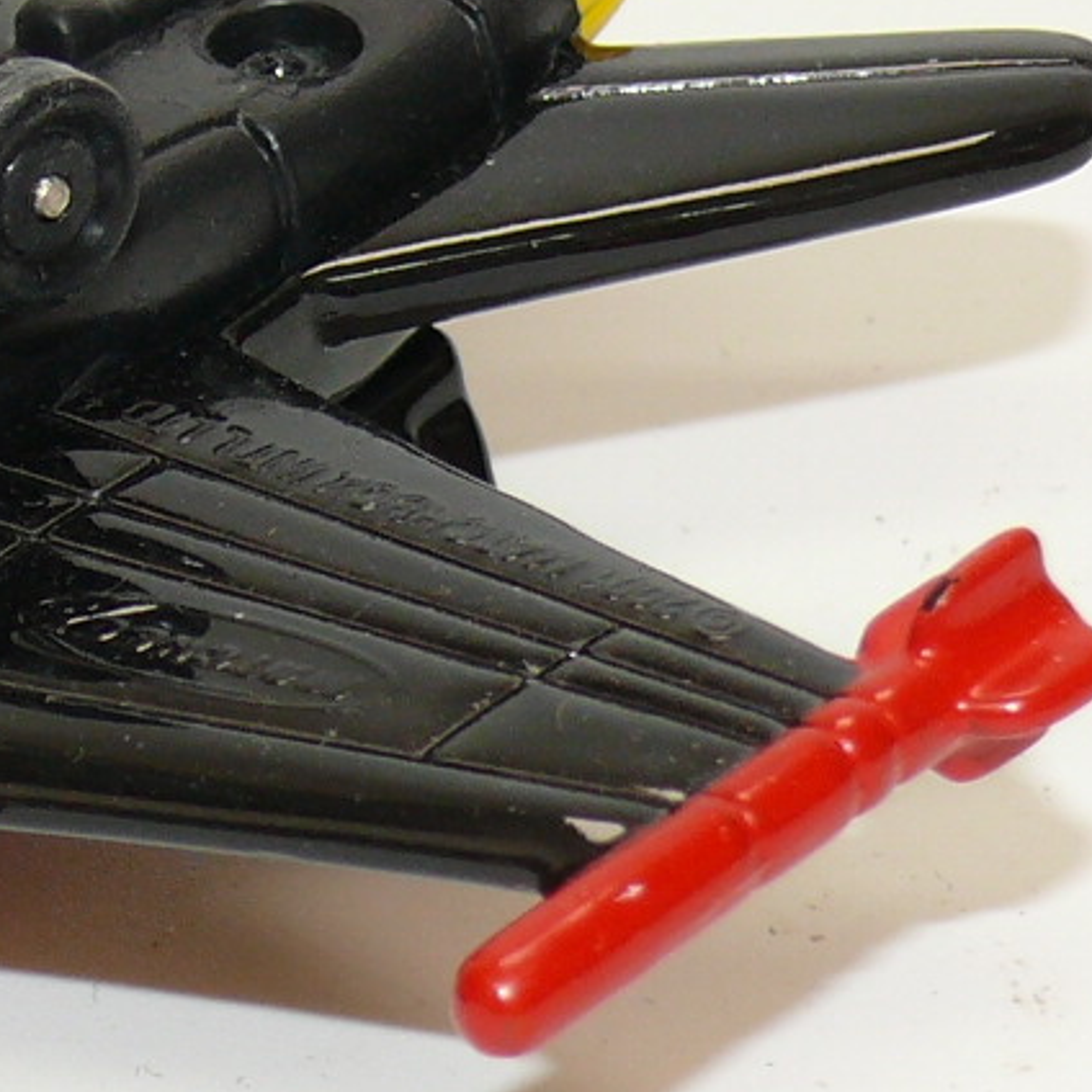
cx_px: -443
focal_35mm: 250
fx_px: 8923
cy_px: 500
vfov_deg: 7.0
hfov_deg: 6.9
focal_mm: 11.3
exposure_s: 1/30
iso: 100
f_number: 4
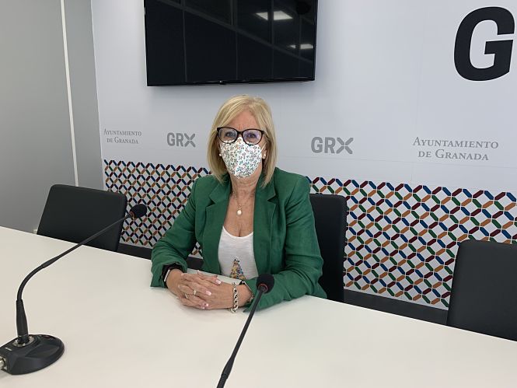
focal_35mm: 26
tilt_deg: -10.5
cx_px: 258
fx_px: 388
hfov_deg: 67.3
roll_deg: -0.5
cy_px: 194
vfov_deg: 53.1
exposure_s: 1/121
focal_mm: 4.25
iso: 80
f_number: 1.8
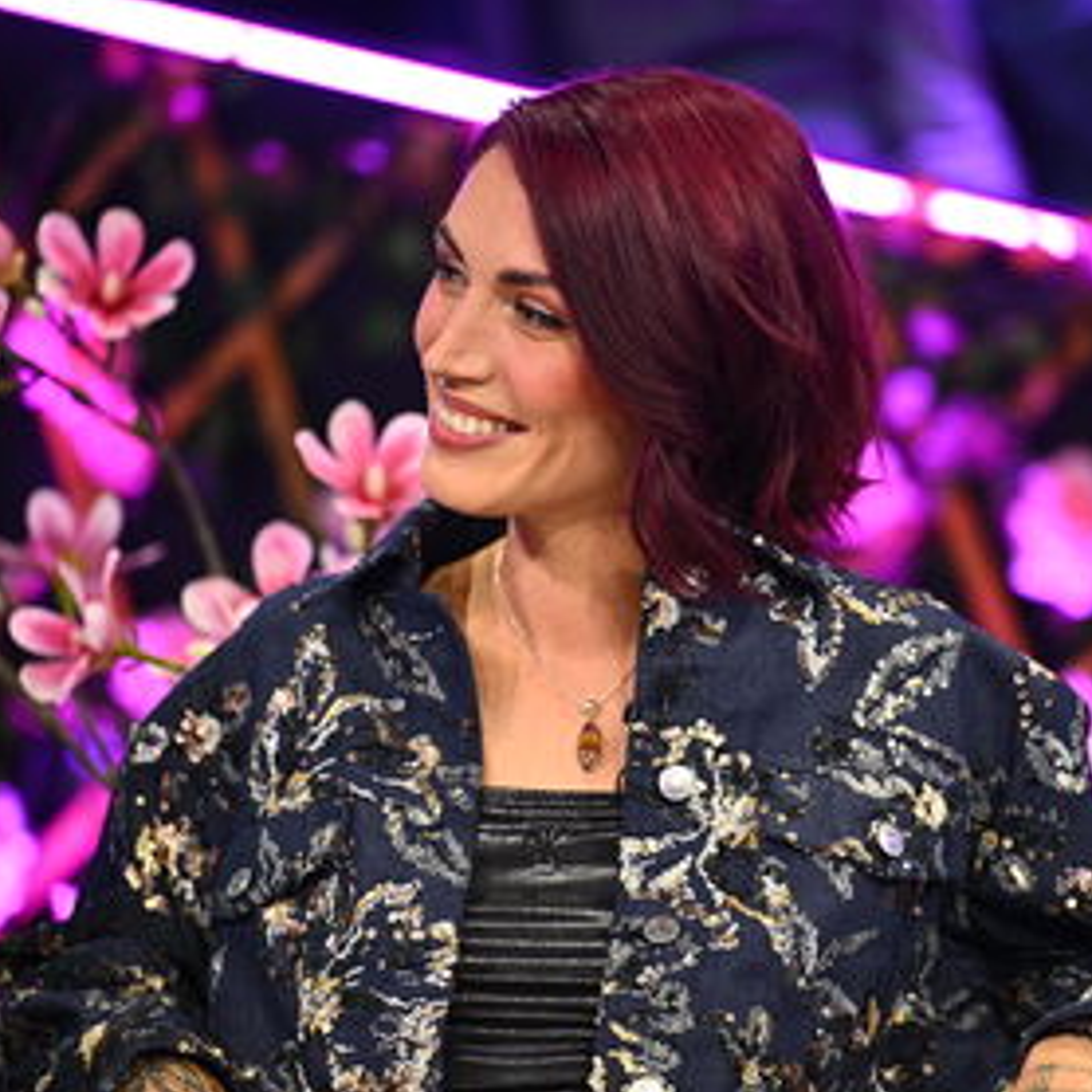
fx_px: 9172
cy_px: 546
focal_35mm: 257
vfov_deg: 6.8
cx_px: 680
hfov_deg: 6.8
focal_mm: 200
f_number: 2.8
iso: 1250
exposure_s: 1/400
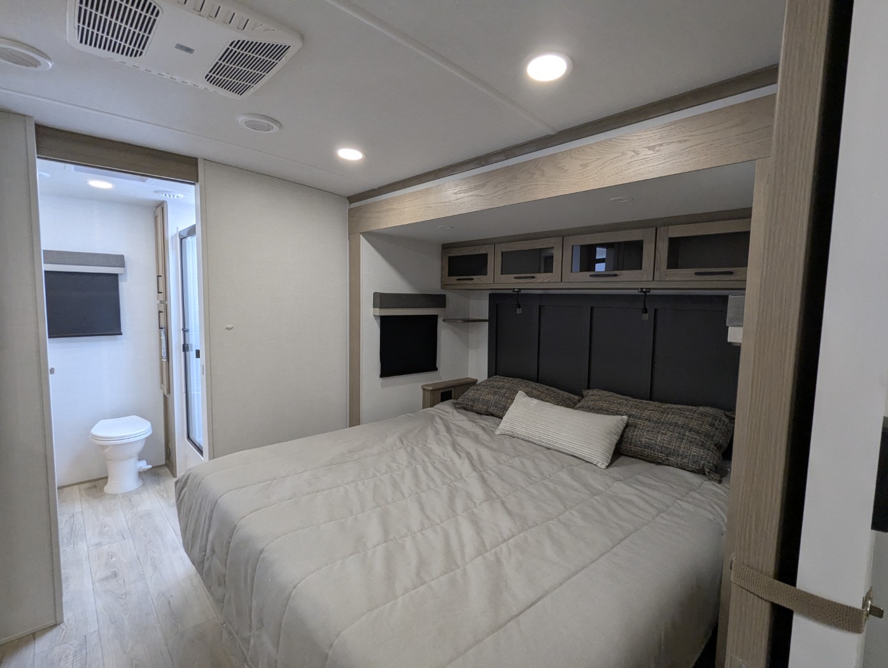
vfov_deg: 78.2
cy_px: 334
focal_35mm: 16
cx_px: 444
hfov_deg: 94.4
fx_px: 411
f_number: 2.2
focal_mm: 2.35
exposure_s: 1/134
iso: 212
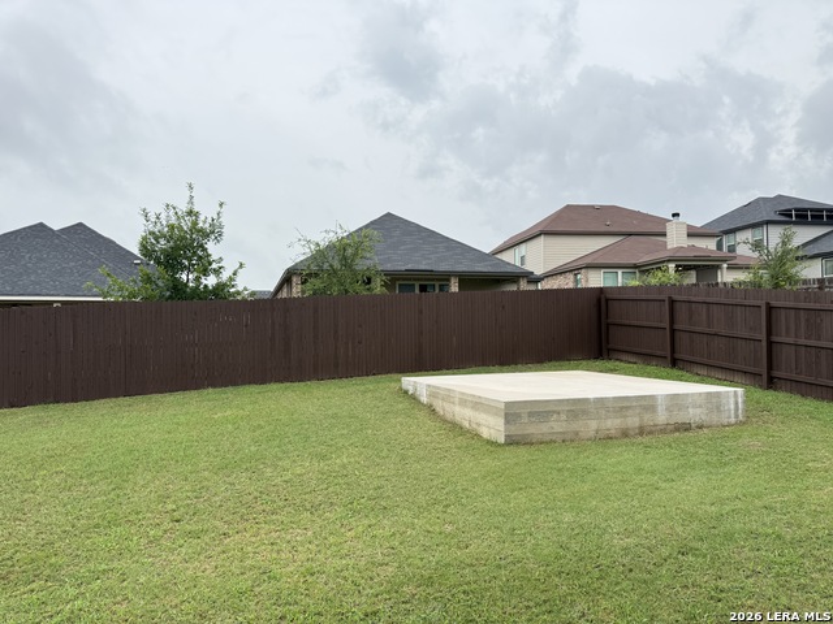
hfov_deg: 71.6
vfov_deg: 56.8
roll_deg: +0.4
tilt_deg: +1.7
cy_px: 312
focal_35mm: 24
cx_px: 416
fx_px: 578
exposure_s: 1/2525
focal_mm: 6.76
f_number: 1.78
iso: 100
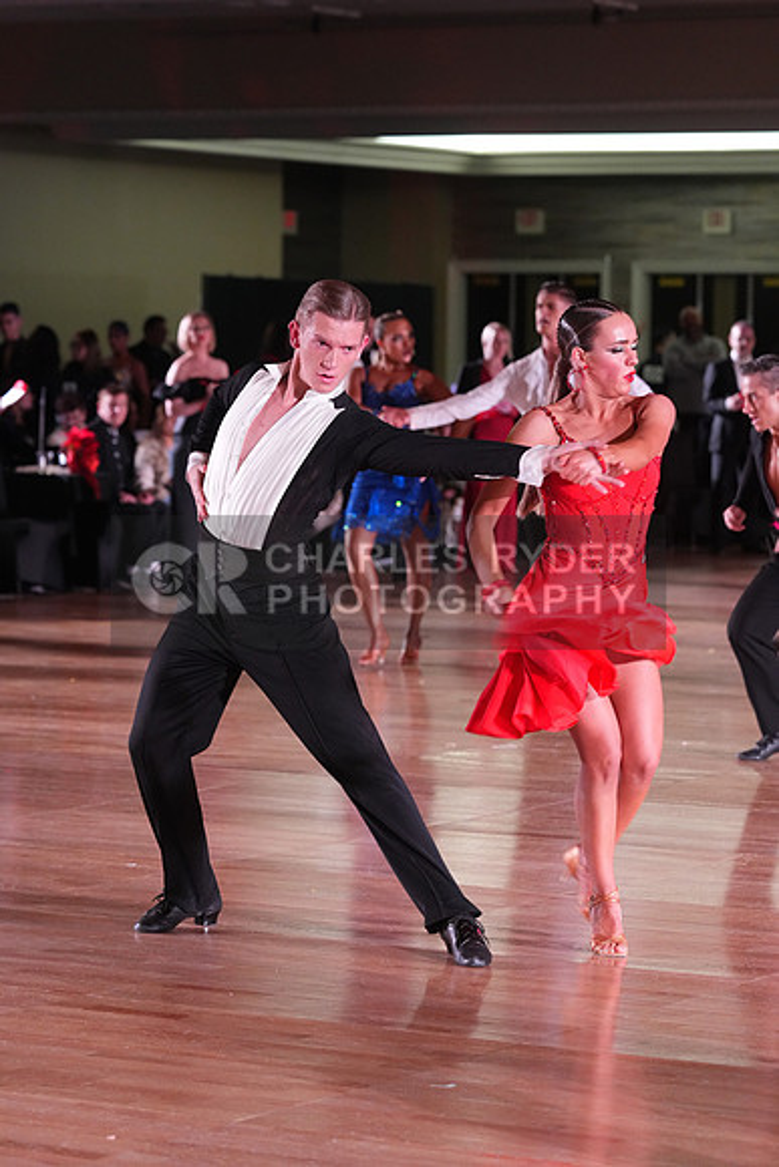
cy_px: 584
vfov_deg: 16.3
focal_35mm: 126
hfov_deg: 10.9
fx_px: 4087
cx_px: 390
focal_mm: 126
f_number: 5
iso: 4000
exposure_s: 1/200
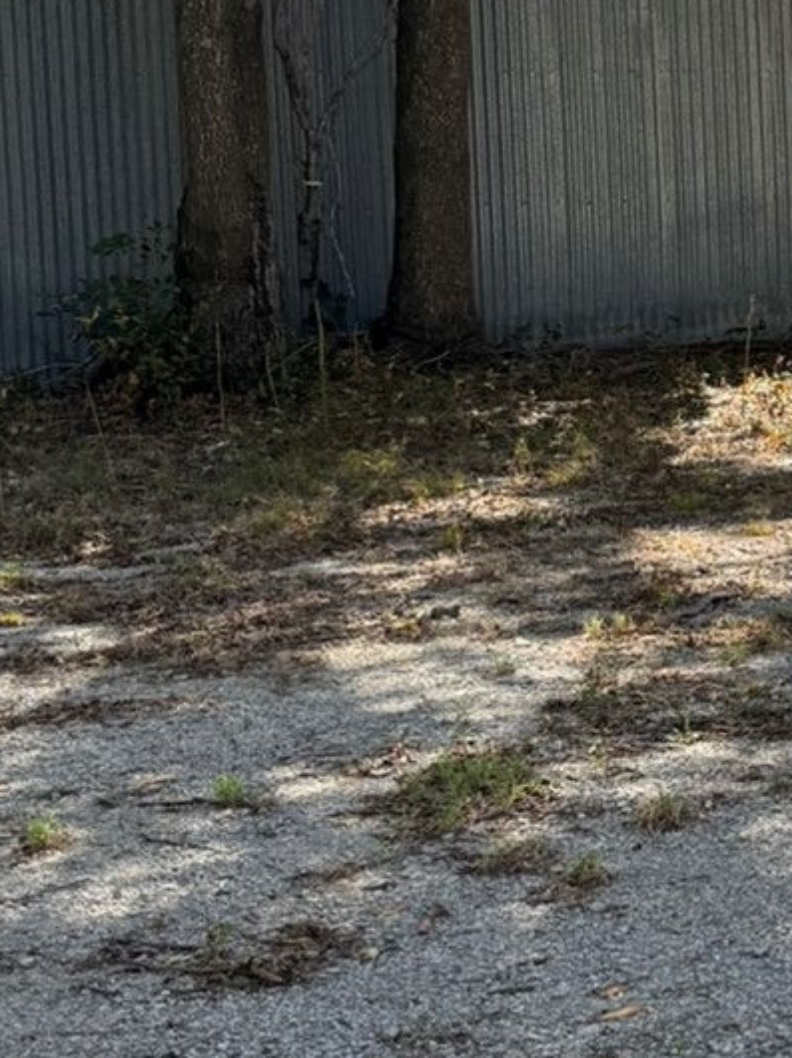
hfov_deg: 14.9
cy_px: 353
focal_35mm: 87
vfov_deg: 22.4
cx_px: 1394
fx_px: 2656
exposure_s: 1/1271
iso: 100
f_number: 1.78
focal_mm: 6.76
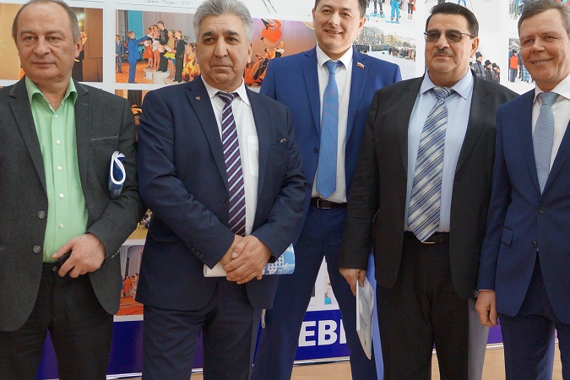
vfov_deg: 28.2
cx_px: 366
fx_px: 756
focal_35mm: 48
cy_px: 185
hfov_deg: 40.9
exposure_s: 1/160
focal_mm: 21
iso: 1600
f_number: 4
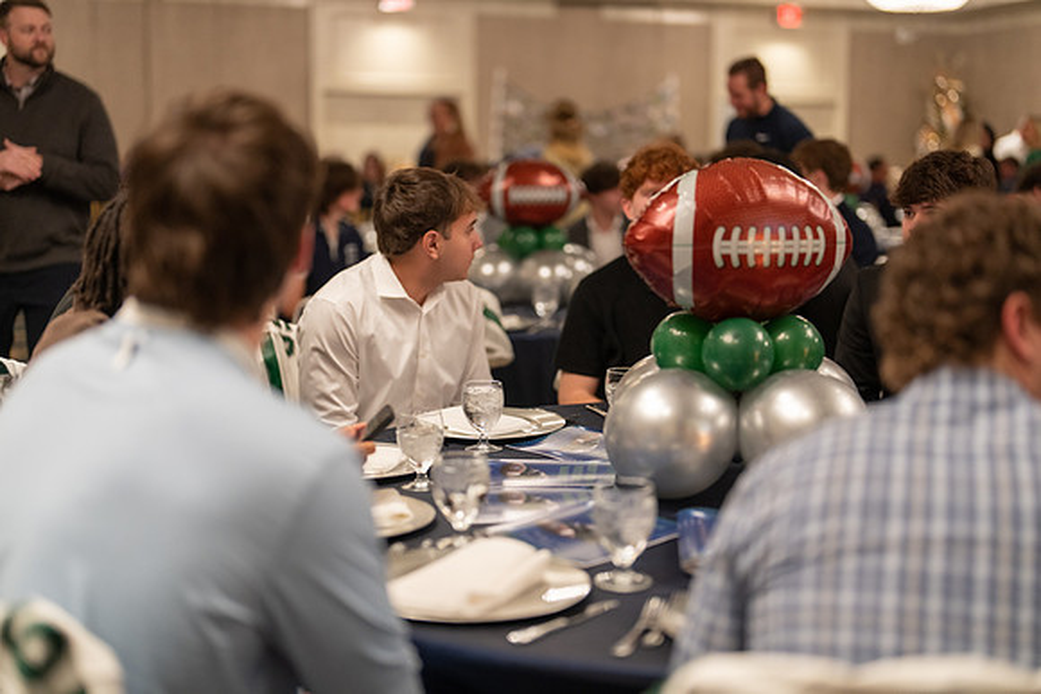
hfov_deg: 39.6
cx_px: 520
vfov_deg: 27.0
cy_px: 347
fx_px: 1446
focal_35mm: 50
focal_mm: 50
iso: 1250
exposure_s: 1/320
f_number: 1.2
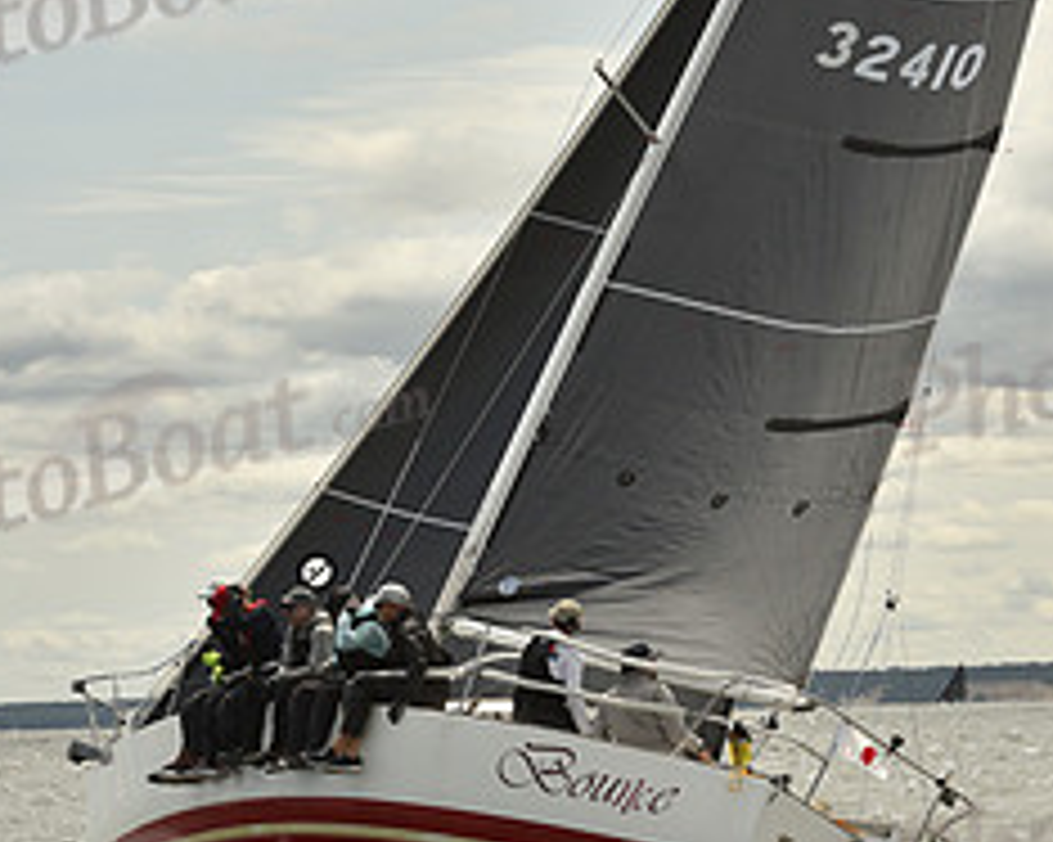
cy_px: 171
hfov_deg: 11.8
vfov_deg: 9.5
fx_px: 5078
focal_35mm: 163
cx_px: 664
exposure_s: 1/800
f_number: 10
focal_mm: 70
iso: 250
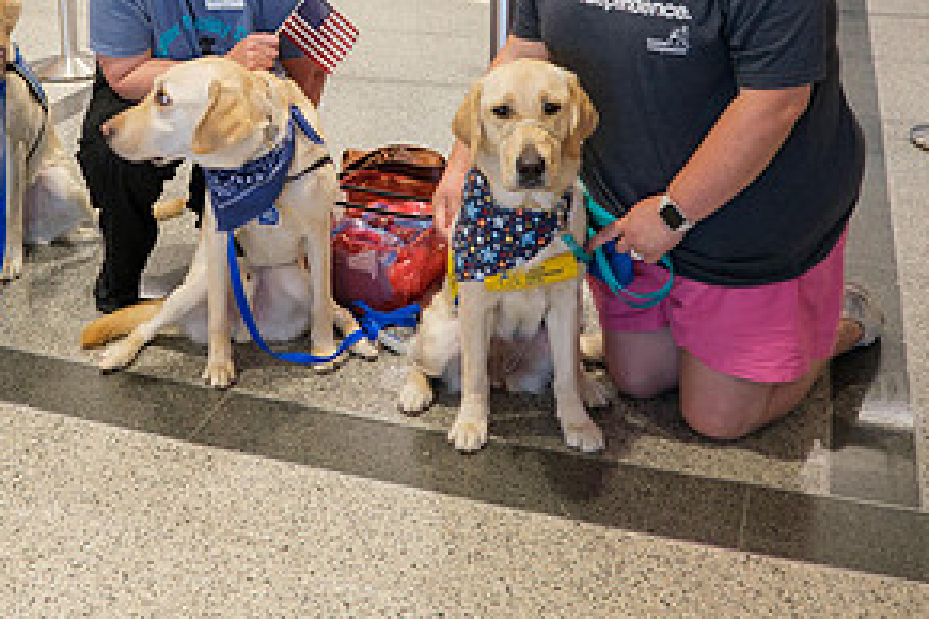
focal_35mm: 48
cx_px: 227
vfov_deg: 26.9
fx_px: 1238
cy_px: 43
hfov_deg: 40.0
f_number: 4
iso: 800
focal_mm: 16
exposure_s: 1/40
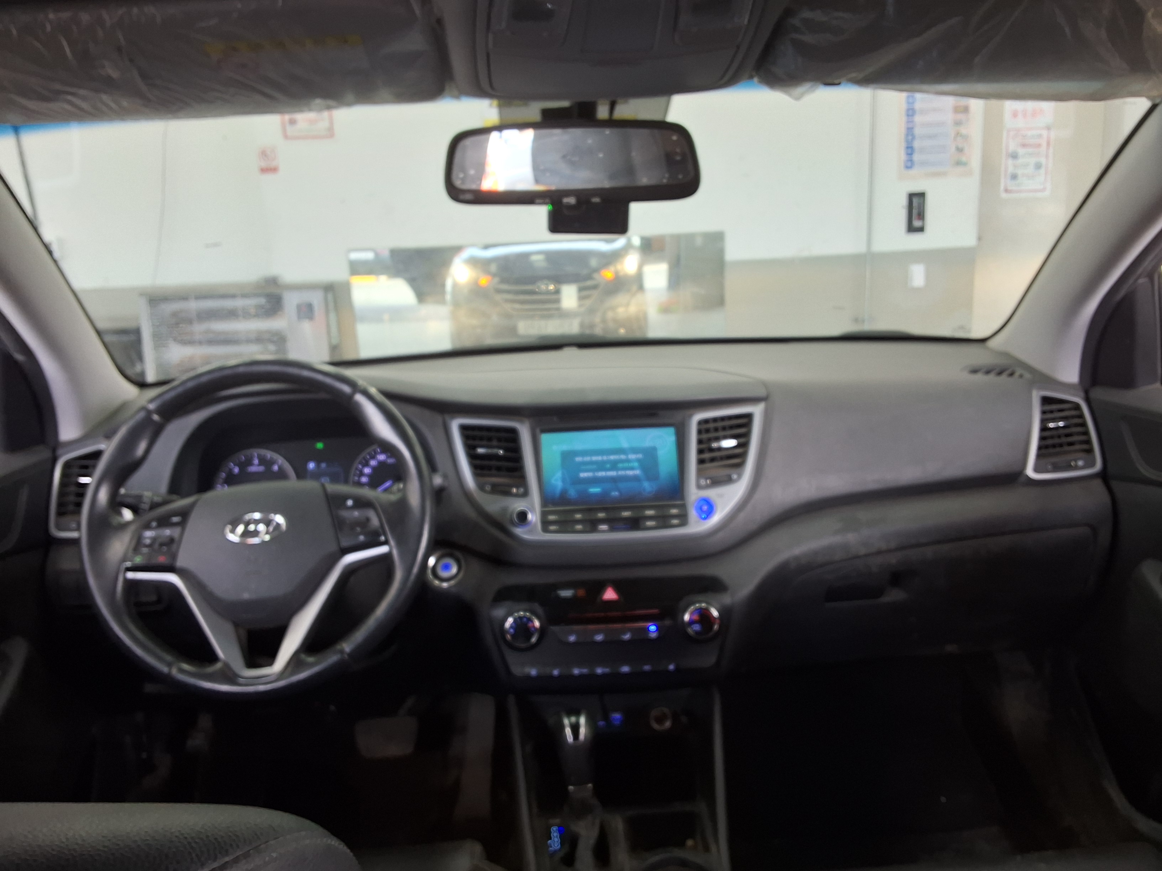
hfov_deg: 63.4
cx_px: 581
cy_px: 436
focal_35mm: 28
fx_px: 940
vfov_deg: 49.7
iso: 50
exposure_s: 1/60
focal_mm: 2.91
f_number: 1.9
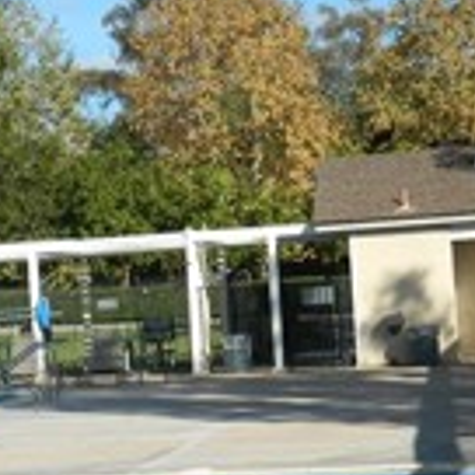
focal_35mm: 104
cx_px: 59
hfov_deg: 16.5
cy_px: 335
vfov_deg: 16.7
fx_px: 1615
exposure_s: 1/160
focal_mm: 4.5
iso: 80
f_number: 8.7
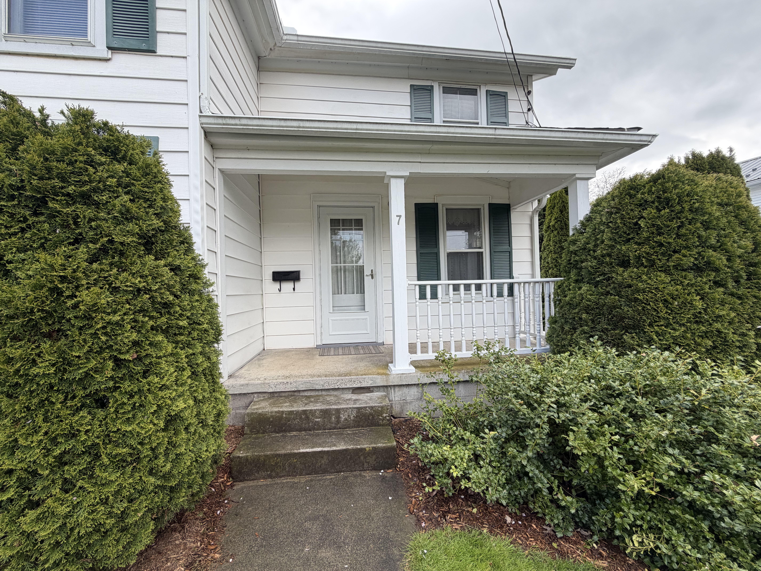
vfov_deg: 85.7
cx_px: 380
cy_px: 286
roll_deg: +2.4
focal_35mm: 14
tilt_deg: +0.7
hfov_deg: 102.1
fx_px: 308
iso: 50
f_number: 2.2
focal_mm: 2.22
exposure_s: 1/502
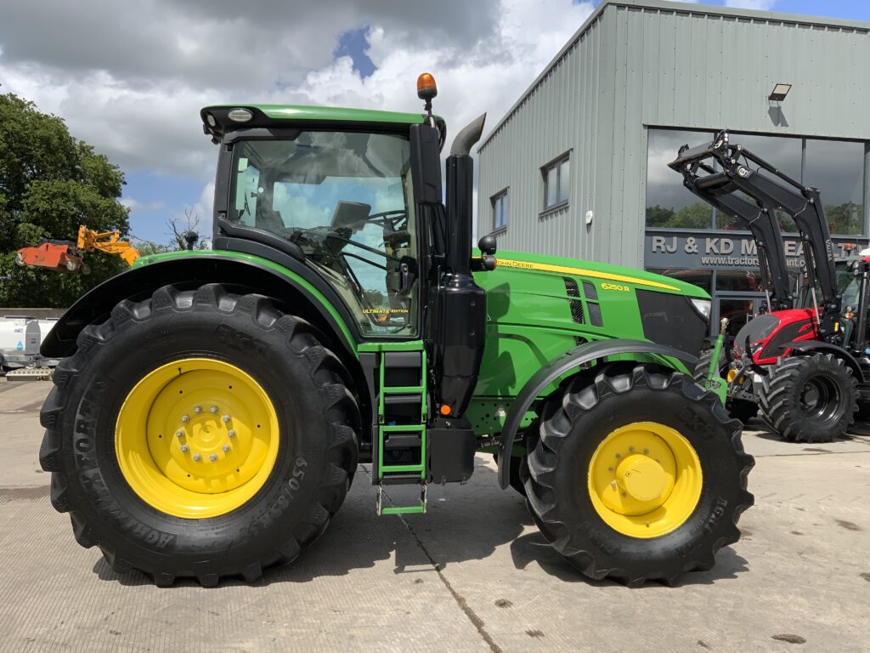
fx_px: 729
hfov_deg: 61.7
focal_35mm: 29
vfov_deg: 48.2
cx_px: 435
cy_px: 326
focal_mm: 3
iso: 16
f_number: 1.8
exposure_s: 1/2058
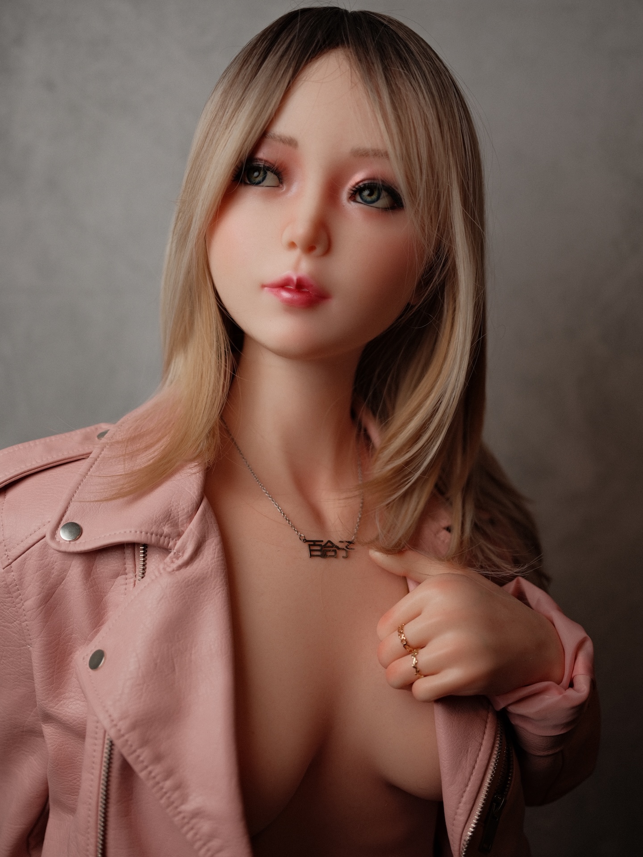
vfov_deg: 51.4
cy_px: 428
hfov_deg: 39.7
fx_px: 892
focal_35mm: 36
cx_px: 322
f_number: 2.8
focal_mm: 45
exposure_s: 1/45
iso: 100
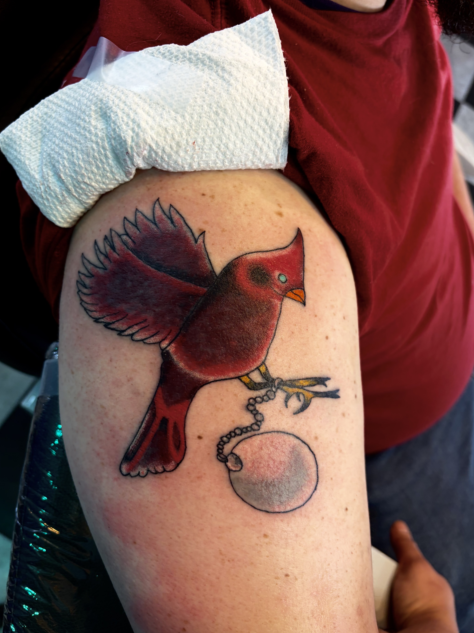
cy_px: 313
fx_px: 493
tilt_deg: -64.5
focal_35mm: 27
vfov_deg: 65.3
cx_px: 236
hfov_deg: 51.4
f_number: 1.6
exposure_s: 1/60
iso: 100
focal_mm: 5.96
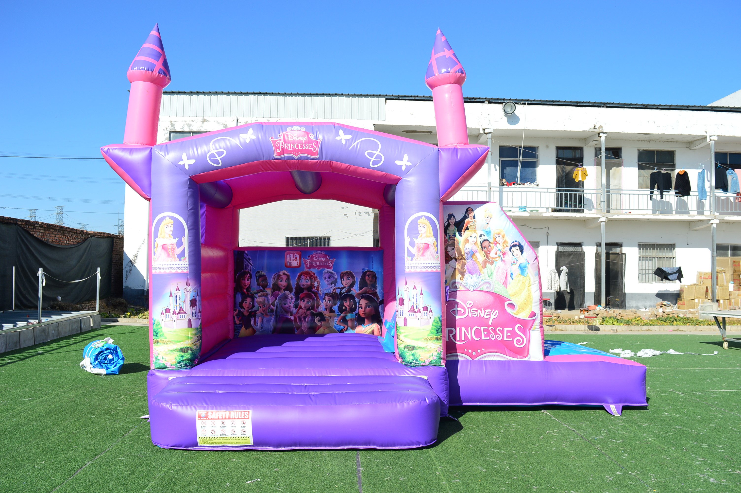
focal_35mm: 32
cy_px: 246
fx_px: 648
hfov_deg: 59.5
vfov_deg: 41.6
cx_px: 370
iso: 100
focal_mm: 21
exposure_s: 1/320
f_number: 9
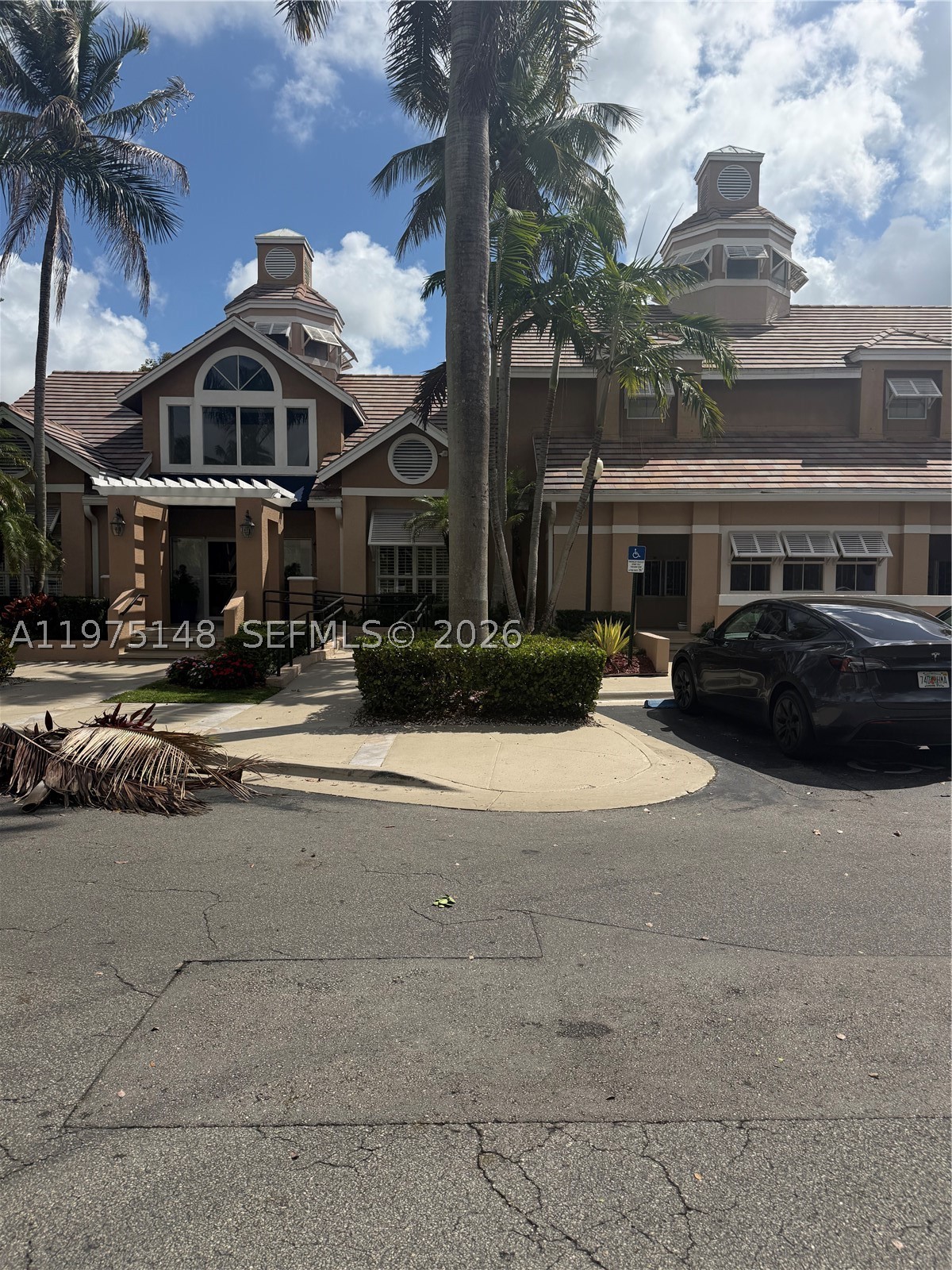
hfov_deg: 56.8
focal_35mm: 24
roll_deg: +0.1
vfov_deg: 71.6
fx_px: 880
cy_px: 635
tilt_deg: -2.4
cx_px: 476
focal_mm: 6.76
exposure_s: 1/10309
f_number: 1.78
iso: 100
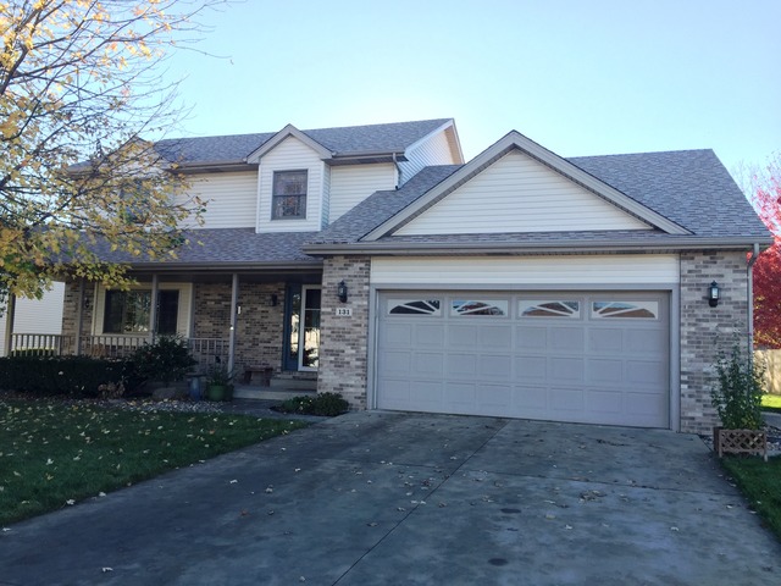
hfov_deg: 61.7
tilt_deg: +4.4
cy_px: 293
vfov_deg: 48.2
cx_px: 390
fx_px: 654
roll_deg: -2.1
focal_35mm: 29
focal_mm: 4.15
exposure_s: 1/373
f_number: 2.2
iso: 32
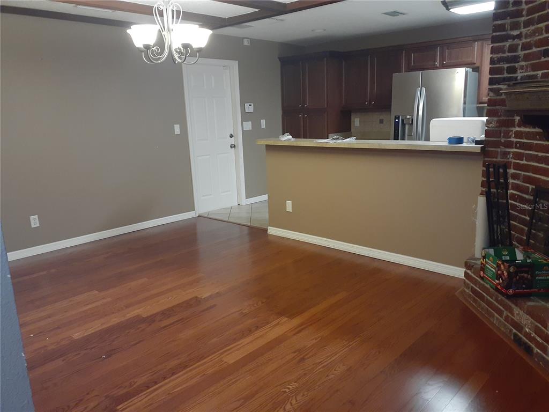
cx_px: 274
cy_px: 206
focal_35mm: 27
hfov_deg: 65.3
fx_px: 428
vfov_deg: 51.4
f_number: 1.9
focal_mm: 3.6
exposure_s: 1/24
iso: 400
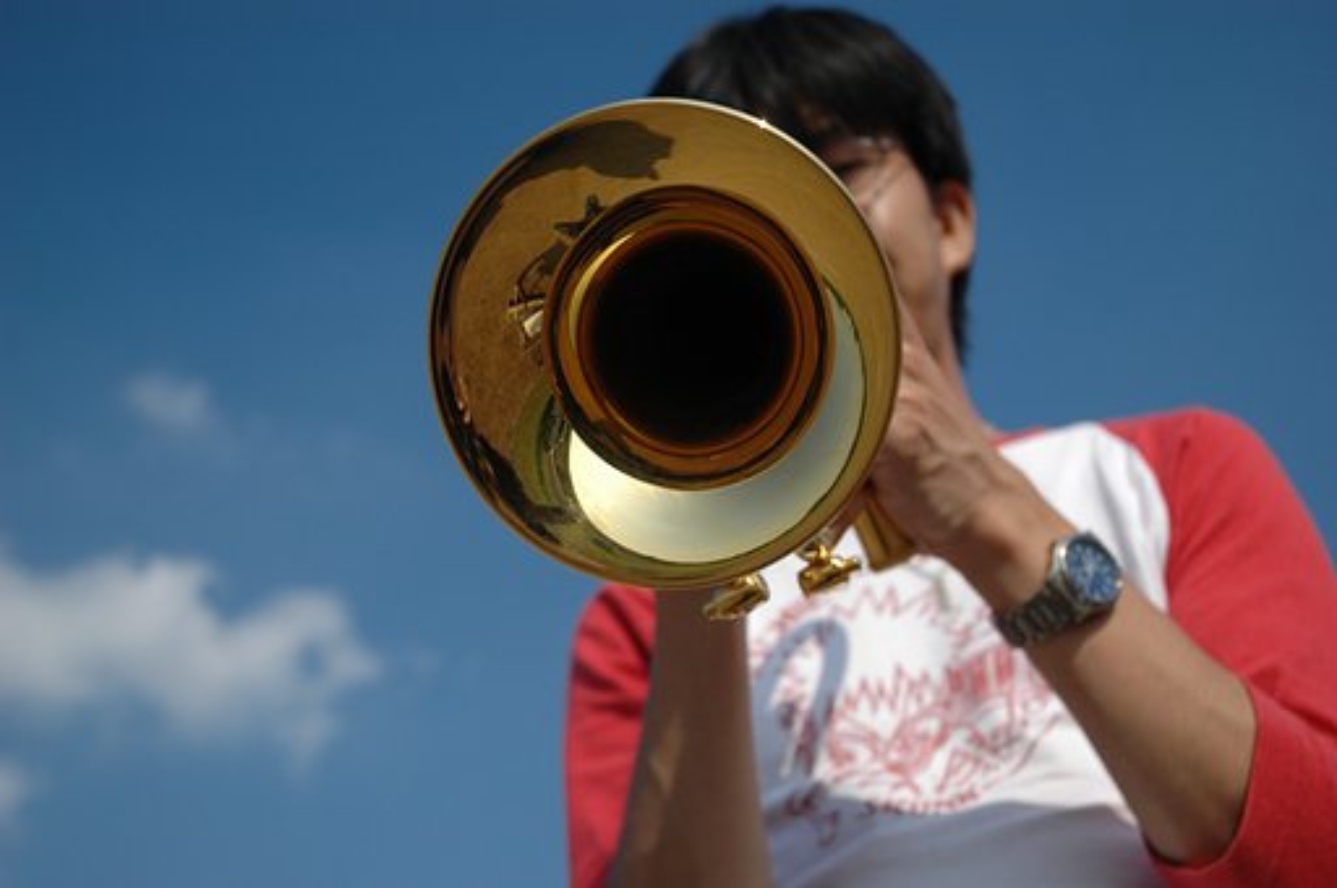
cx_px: 668
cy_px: 444
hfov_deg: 38.9
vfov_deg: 26.4
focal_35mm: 51
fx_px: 1892
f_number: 4.2
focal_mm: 34
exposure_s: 1/2000
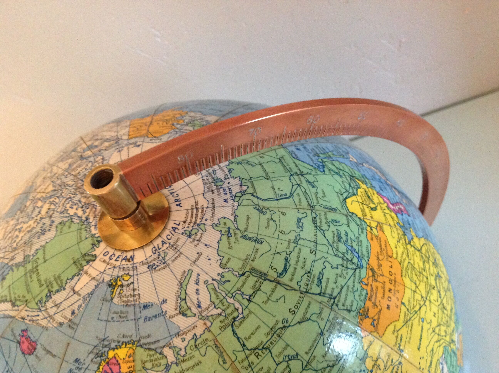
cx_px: 250
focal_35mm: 35
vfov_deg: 40.6
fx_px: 504
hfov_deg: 52.7
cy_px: 186
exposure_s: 1/17
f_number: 2.4
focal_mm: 4.28
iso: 500
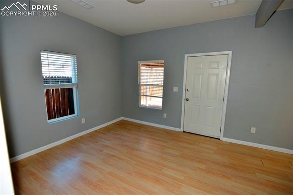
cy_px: 98
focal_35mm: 16
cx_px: 146
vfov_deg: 73.7
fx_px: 130
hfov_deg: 96.8
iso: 100
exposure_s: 1/60
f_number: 4
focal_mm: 16
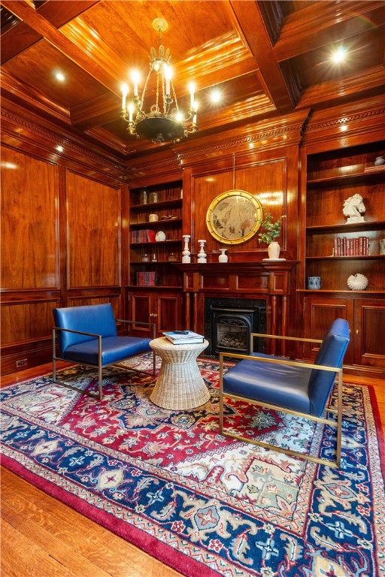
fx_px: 257
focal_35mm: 16
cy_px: 288
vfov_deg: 96.7
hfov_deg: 73.7
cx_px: 192
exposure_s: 1/3
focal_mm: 16
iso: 320
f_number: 6.3
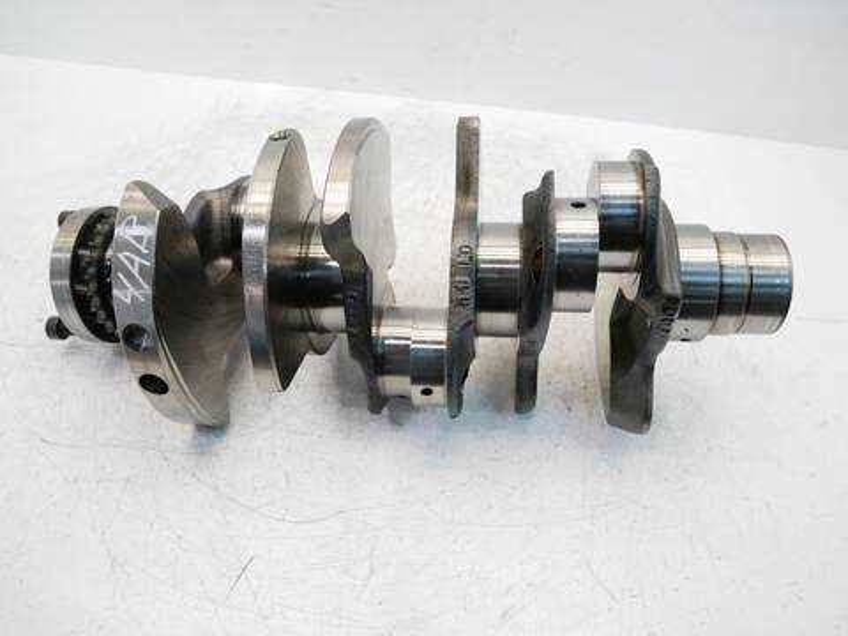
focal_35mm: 24
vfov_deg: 56.8
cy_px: 318
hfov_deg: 71.6
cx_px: 424
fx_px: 588
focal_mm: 12
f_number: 3.5
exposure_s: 1/60
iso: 400
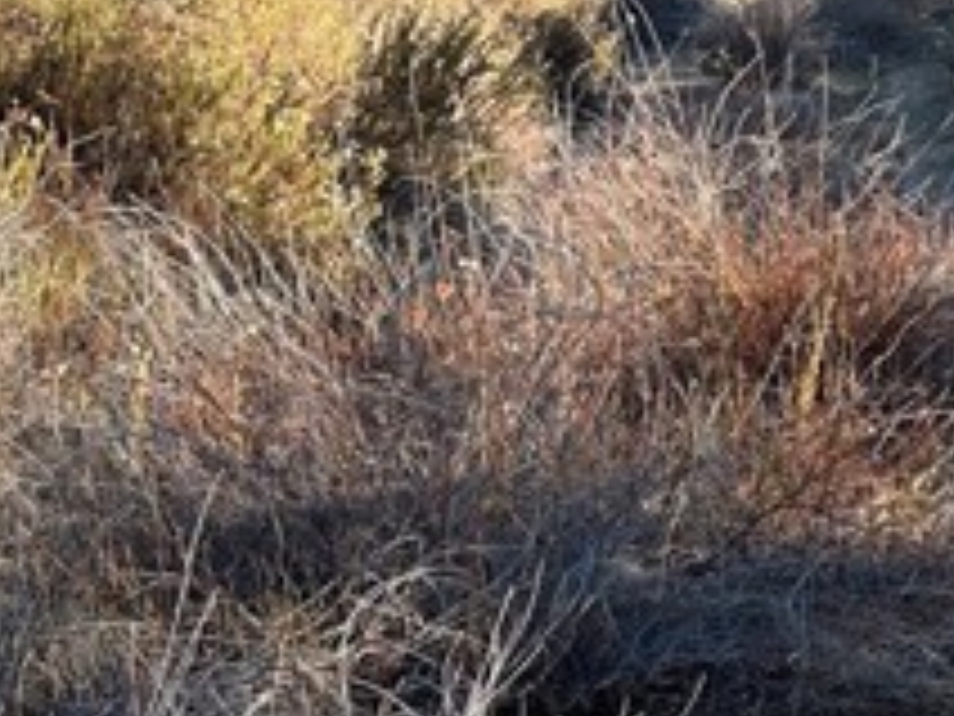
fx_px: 6394
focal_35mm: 232
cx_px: 450
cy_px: 32
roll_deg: +2.0
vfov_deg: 6.4
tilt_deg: -13.5
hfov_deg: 8.5
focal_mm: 9
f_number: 2.8
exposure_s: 1/181
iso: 32
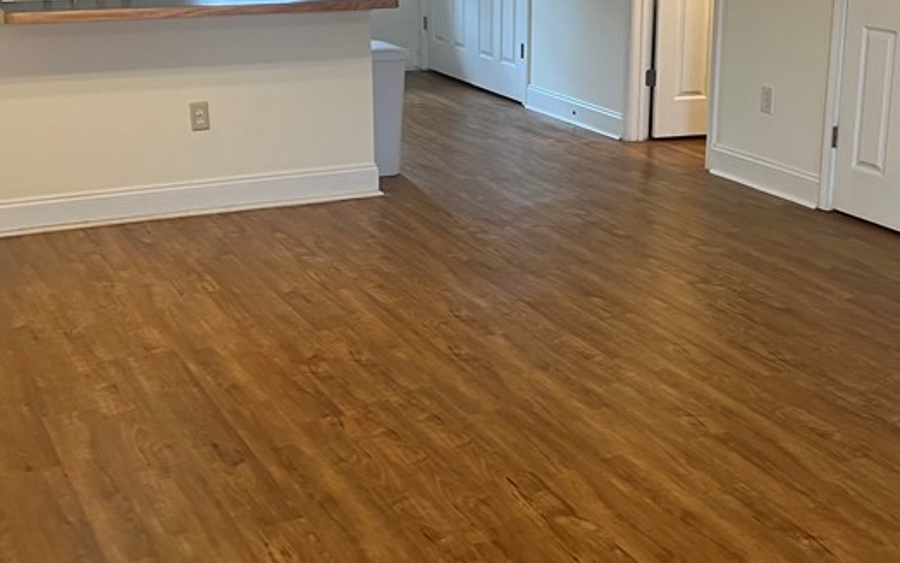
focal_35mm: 54
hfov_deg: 37.5
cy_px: 222
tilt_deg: -16.1
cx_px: 501
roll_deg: -0.6
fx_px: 1325
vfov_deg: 23.9
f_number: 1.5
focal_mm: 5.7
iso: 125
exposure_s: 1/60
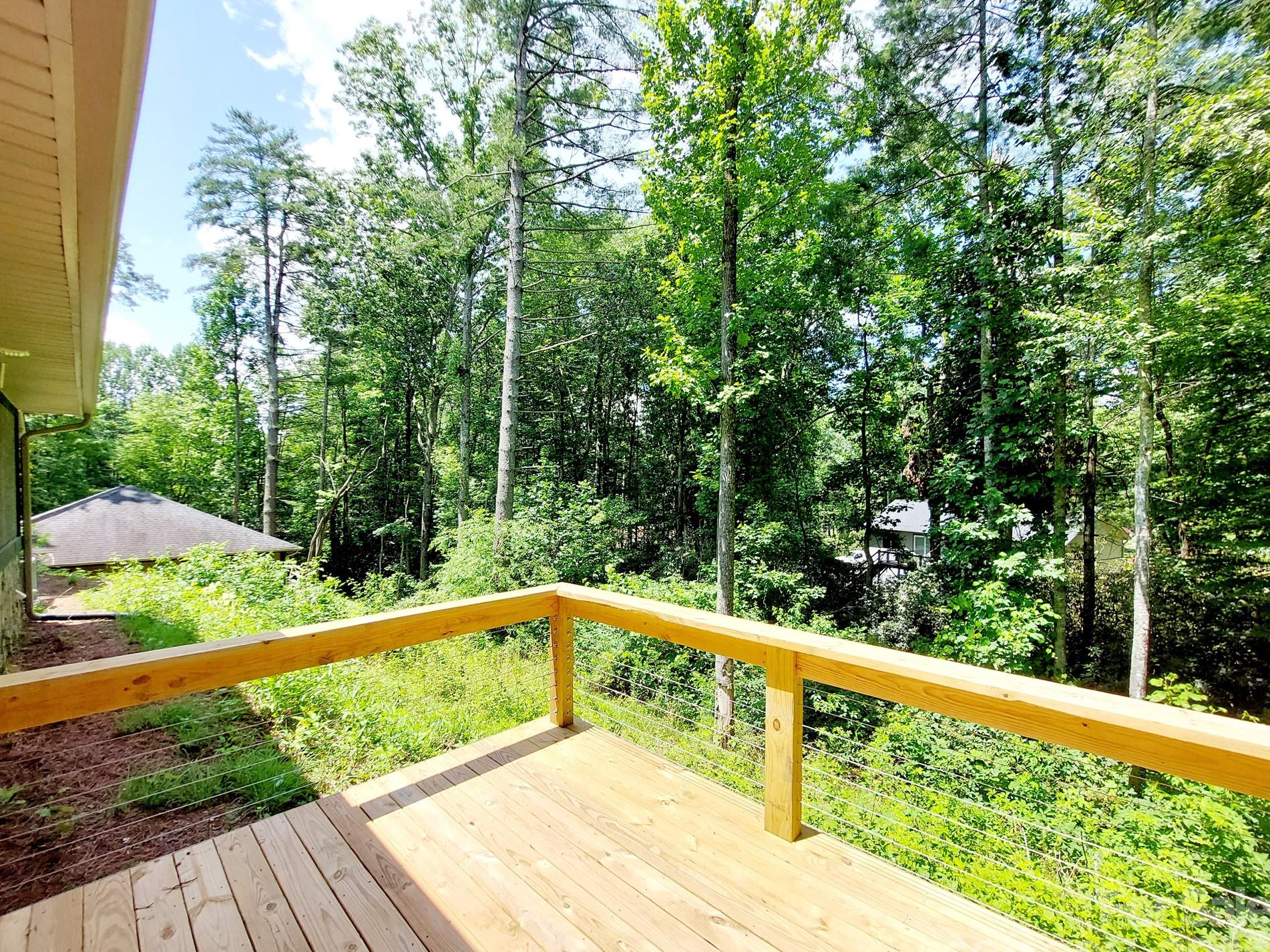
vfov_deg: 85.6
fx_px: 514
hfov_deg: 102.1
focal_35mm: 14
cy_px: 501
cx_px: 636
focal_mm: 1.74
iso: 50
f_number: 2.2
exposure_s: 1/526
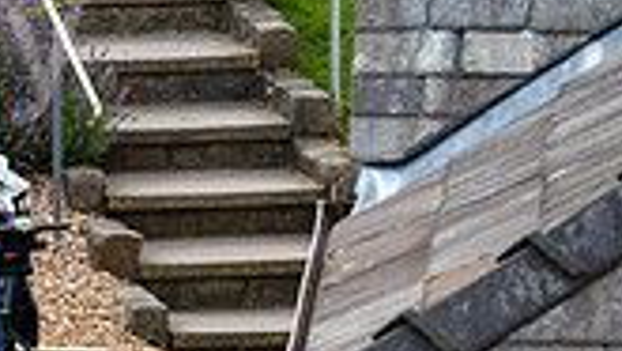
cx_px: -392
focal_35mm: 643
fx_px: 10610
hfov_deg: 3.3
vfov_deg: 1.9
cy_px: -147
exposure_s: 1/1000
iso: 640
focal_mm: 175
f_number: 5.6
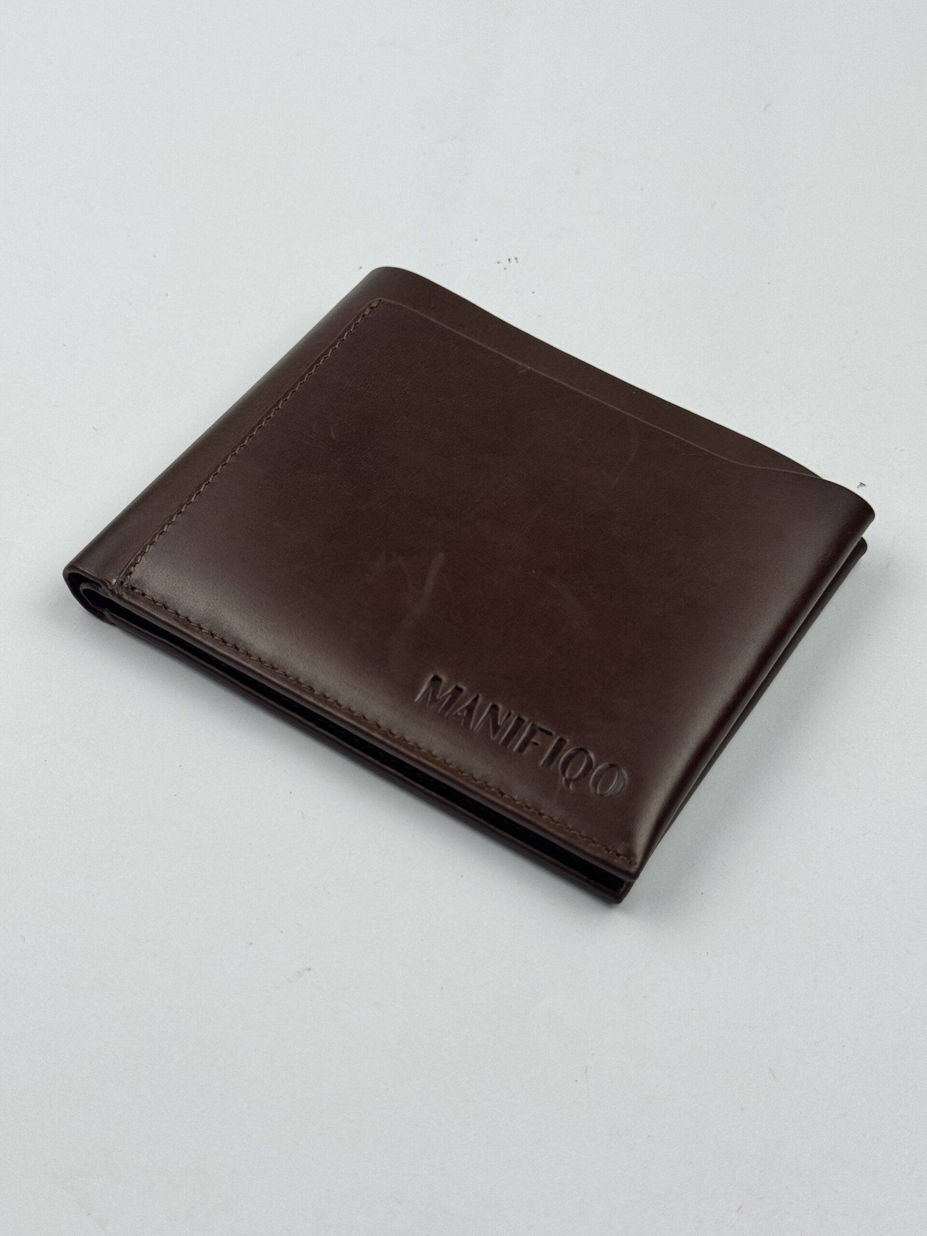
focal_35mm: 48
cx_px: 464
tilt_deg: -49.9
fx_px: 1714
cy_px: 618
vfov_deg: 39.7
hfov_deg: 30.3
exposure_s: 1/318
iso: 64
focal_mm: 6.76
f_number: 1.78
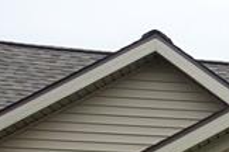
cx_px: 649
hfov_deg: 8.4
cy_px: 304
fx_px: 1342
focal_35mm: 211
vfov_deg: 6.3
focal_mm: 5.43
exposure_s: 1/400
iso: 80
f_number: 4
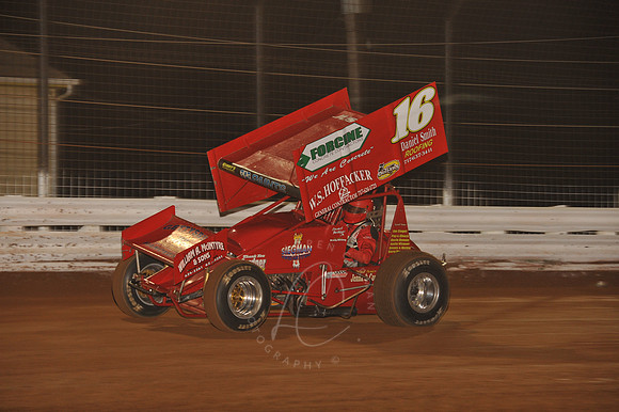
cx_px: 310
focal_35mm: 145
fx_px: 2492
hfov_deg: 14.2
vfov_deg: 9.5
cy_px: 206
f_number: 6.3
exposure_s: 1/320
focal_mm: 145
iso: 1250
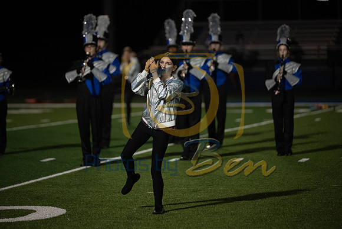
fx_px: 1900
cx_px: 171
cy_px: 114
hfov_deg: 10.3
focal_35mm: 200
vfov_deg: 6.9
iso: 3200
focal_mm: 200
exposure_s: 1/1250
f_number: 2.8
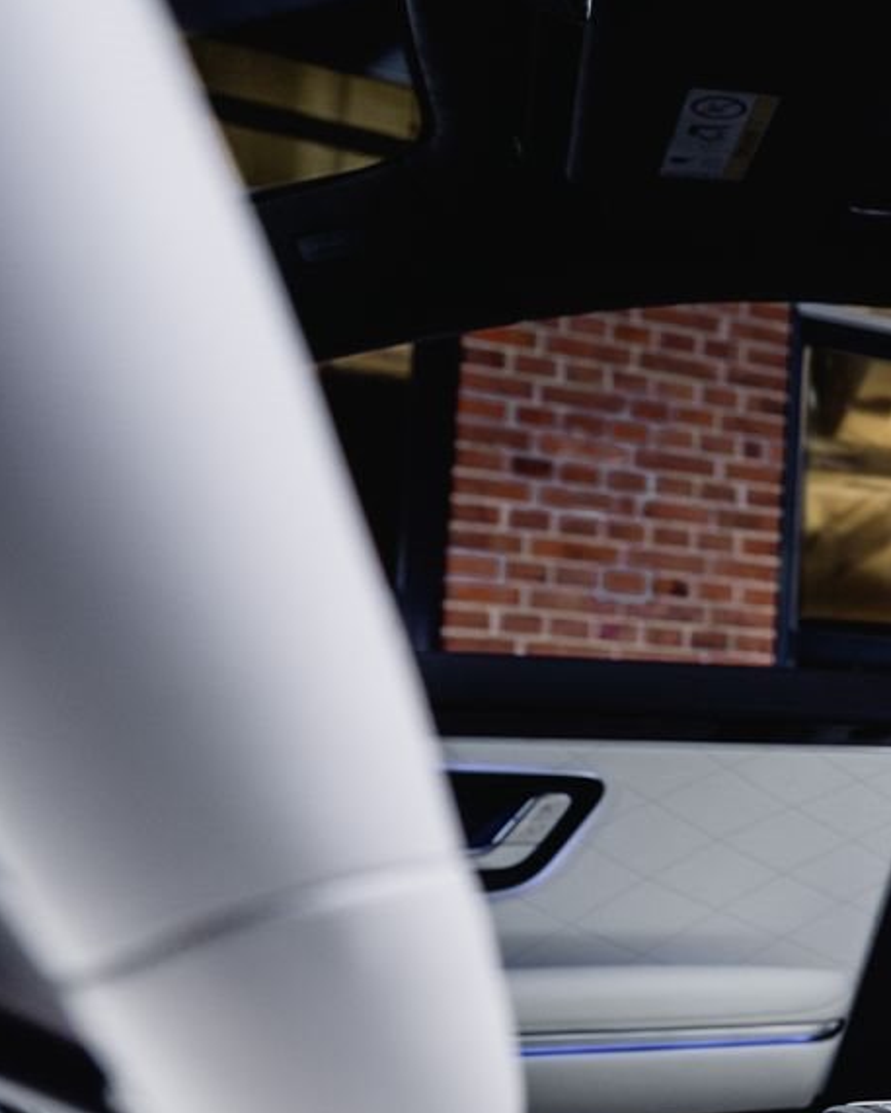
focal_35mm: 50
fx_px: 1648
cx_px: 1488
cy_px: 740
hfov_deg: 22.2
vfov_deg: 36.9
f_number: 4
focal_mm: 19
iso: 500
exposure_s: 1/160
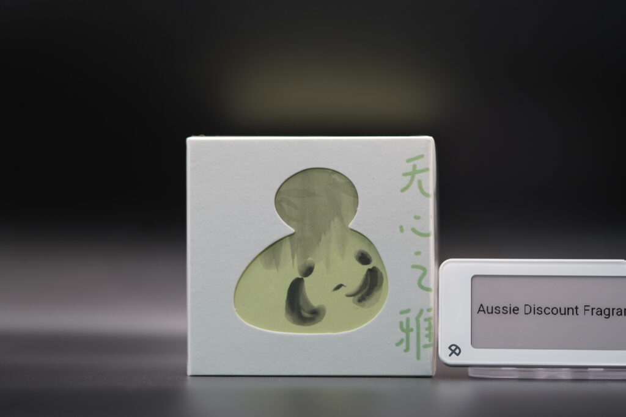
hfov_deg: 22.6
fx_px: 1565
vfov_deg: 15.2
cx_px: 313
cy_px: 208
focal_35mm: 90
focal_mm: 90
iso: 400
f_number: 2.8
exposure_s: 1/100
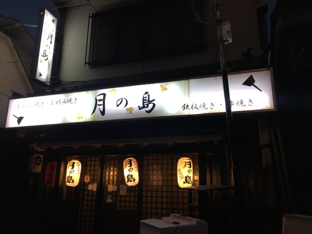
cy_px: 117
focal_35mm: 29
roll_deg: -1.0
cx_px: 156
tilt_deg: +14.9
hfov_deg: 61.7
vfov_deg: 48.2
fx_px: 261
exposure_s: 1/30
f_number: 2.2
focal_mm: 4.15
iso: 50
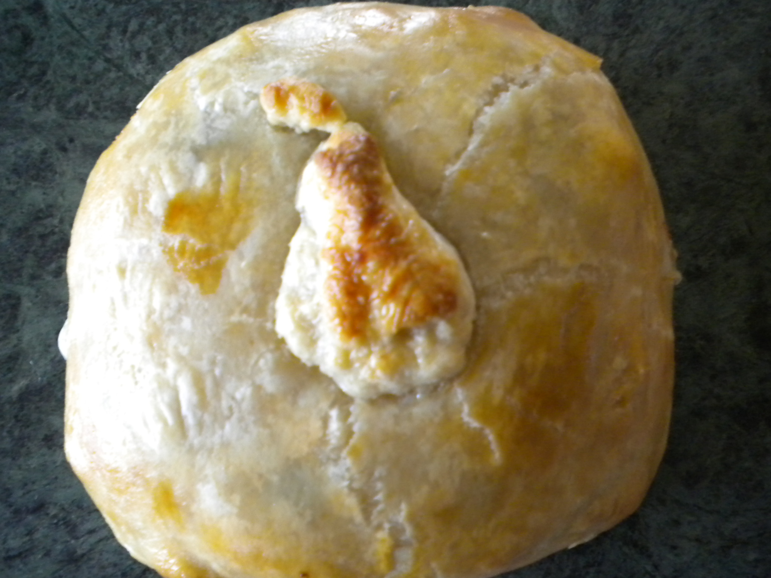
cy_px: 289
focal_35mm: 35
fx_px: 780
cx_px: 386
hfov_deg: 52.6
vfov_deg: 40.7
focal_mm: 6.3
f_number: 3.1
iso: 400
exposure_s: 1/14.7
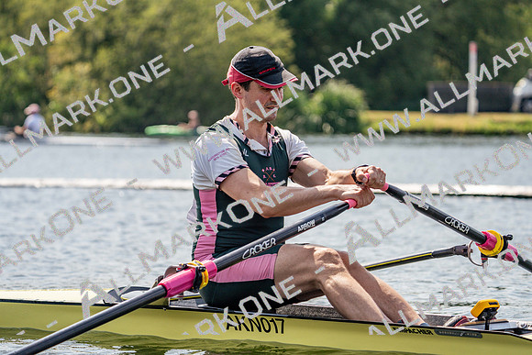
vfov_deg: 6.9
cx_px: 266
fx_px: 2956
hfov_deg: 10.3
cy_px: 178
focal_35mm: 200
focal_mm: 200
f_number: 5.6
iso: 200
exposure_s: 1/1600
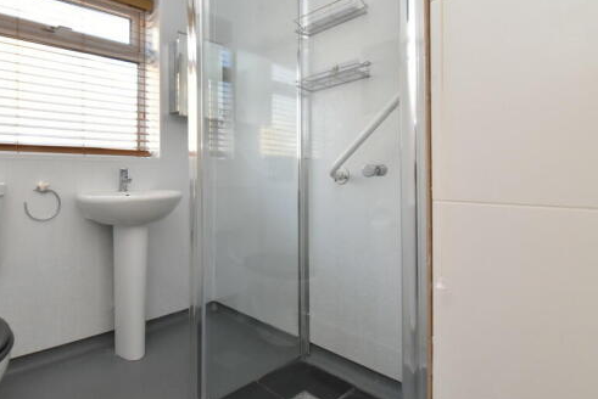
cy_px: 153
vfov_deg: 61.3
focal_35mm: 20
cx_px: 217
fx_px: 332
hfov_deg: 82.1
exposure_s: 1/60
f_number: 8
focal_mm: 10
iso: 800
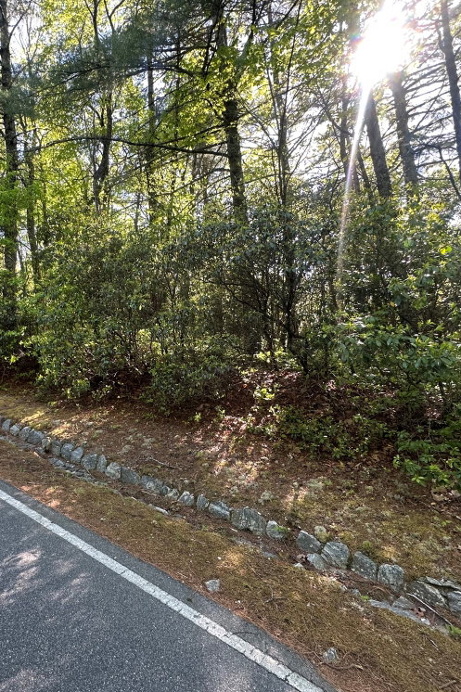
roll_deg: +1.7
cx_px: 134
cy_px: 339
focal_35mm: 20
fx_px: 384
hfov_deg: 59.6
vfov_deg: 84.0
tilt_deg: +6.2
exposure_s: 1/99
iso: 100
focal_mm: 2.22
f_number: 2.2
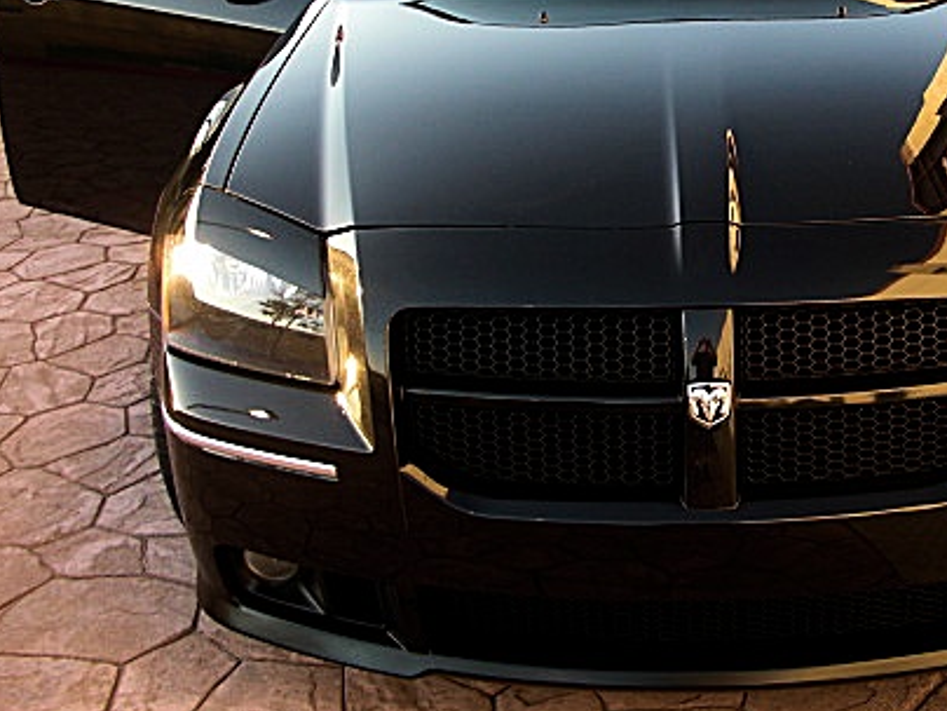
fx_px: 1559
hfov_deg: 33.2
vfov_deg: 25.3
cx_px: 699
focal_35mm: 57
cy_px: 164
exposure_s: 1/80
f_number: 2.8
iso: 50
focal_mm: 6.3
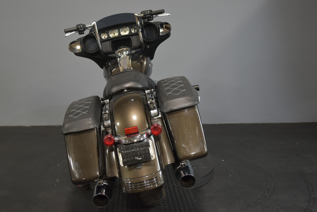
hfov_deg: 51.8
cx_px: 140
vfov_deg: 35.9
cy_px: 97
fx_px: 326
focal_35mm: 37
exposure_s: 1/30
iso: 1000
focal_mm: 22
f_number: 4
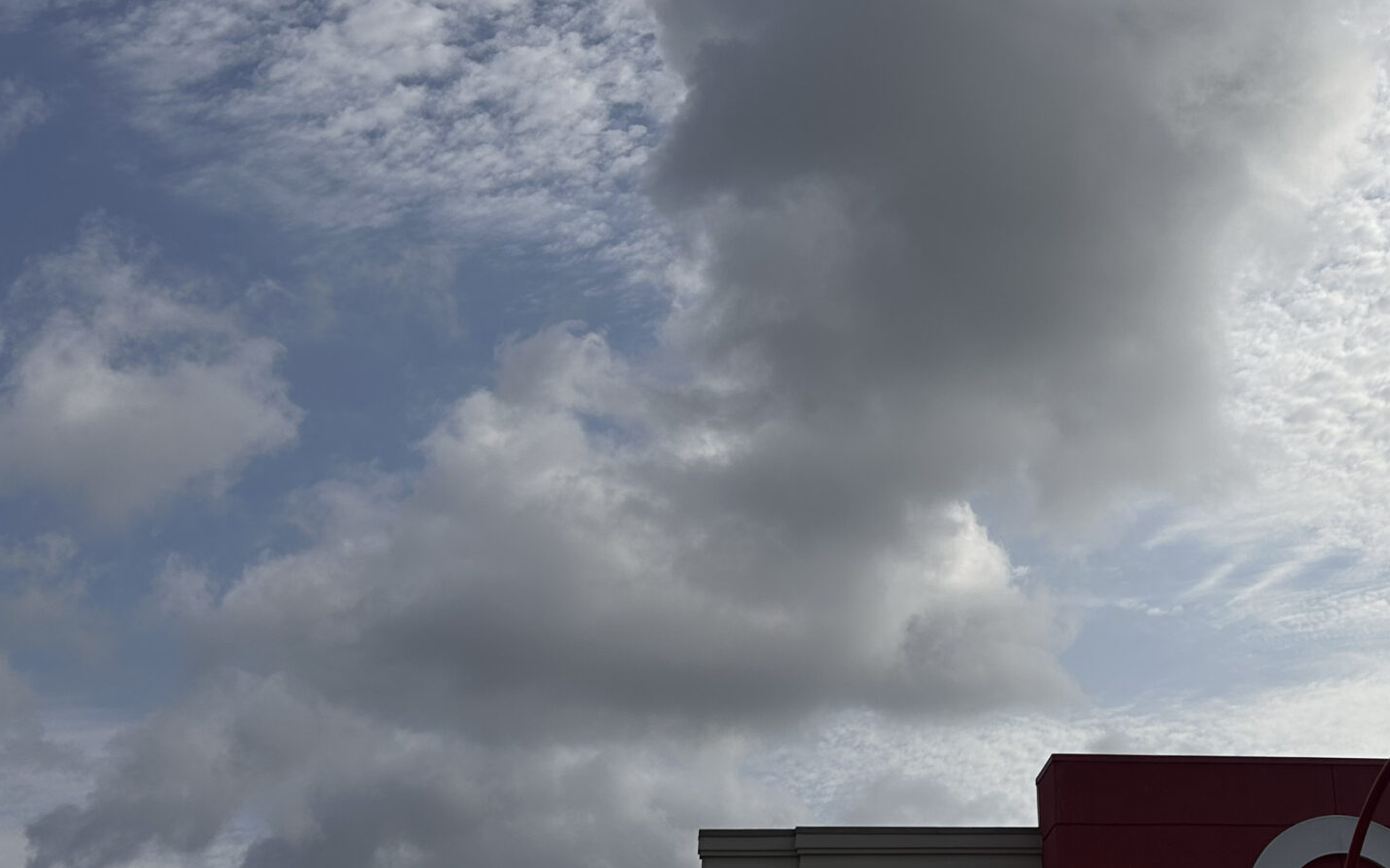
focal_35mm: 49
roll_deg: +2.3
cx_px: 1052
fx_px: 1856
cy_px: 348
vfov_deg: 26.3
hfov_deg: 39.9
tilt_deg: +26.5
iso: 40
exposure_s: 1/16393
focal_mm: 5.7
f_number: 1.5
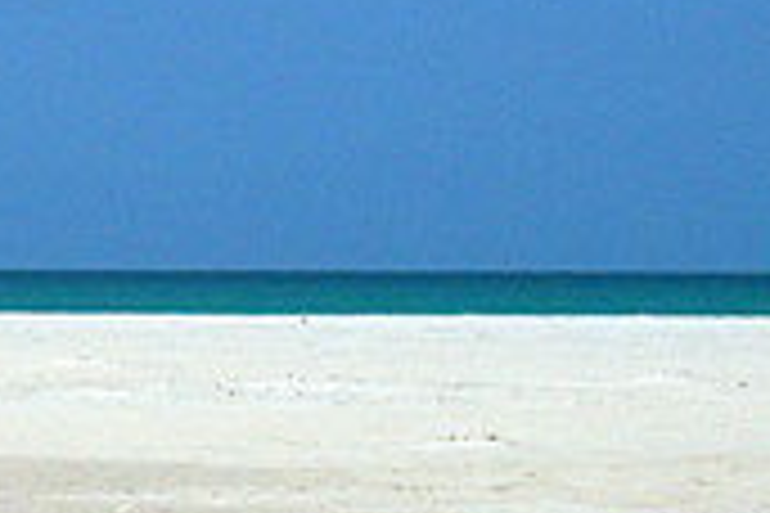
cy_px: 396
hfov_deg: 7.7
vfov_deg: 5.2
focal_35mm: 266
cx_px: -36
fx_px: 5689
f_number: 8
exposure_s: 1/1000
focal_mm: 21.3
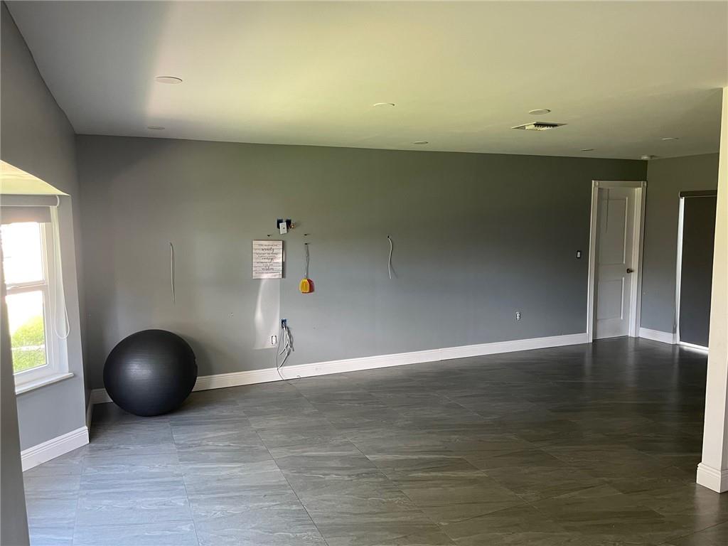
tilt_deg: -5.0
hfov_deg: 67.3
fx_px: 547
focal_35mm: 26
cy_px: 273
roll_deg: +0.6
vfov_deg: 53.1
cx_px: 364
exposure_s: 1/60
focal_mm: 4.2
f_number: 1.6
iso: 200
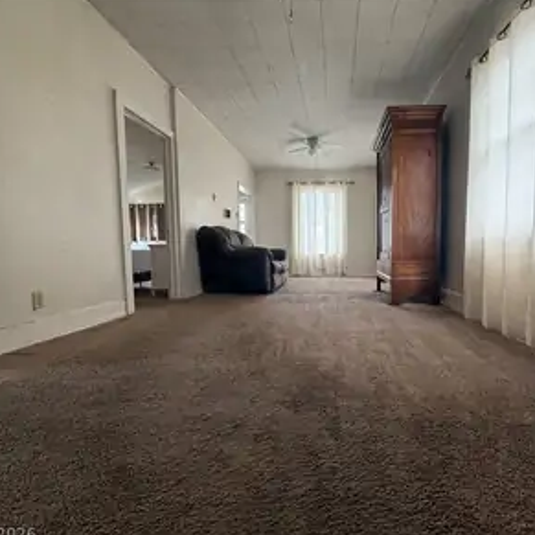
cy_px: 270
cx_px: 325
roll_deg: +0.3
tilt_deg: -3.4
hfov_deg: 82.8
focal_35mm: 17
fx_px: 297
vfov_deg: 84.0
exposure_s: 1/99
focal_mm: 2.22
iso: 320
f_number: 2.2
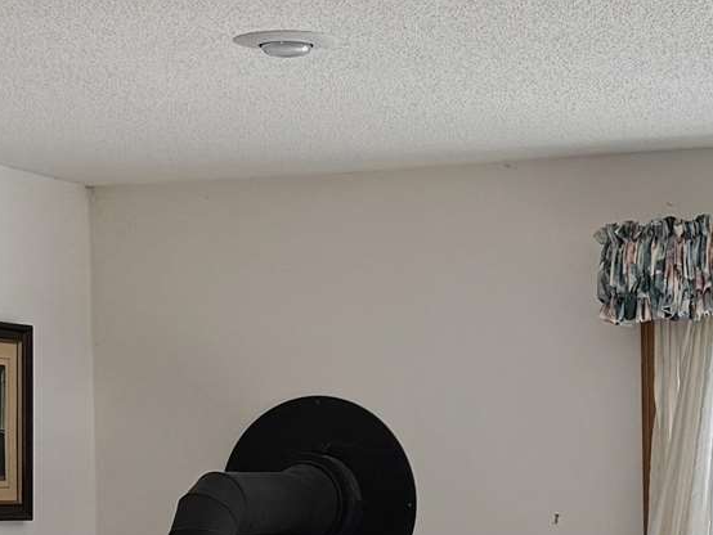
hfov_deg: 14.8
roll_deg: +0.9
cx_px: 425
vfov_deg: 10.9
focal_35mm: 133
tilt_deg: -2.9
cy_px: 655
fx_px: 2741
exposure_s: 1/120
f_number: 1.78
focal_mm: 6.76
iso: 64
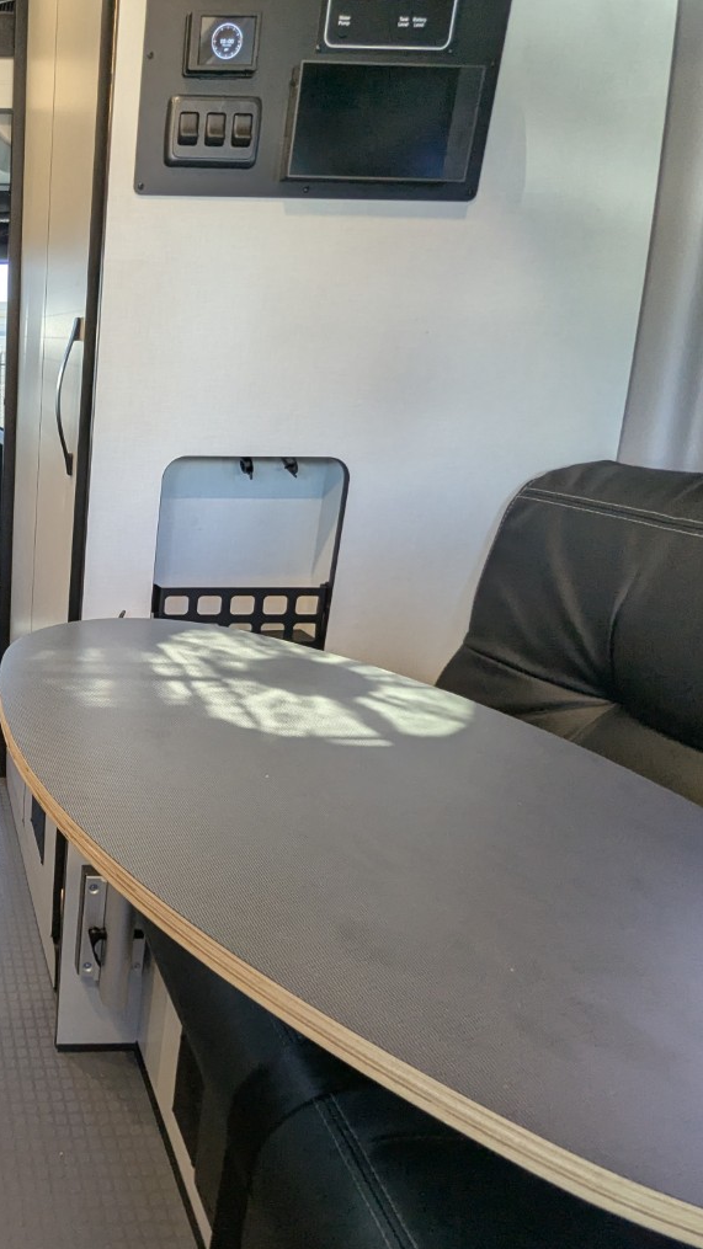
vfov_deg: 76.3
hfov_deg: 39.7
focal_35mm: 24
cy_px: 625
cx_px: -54
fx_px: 795
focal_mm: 2.35
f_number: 2.2
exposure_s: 1/75.4
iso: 128
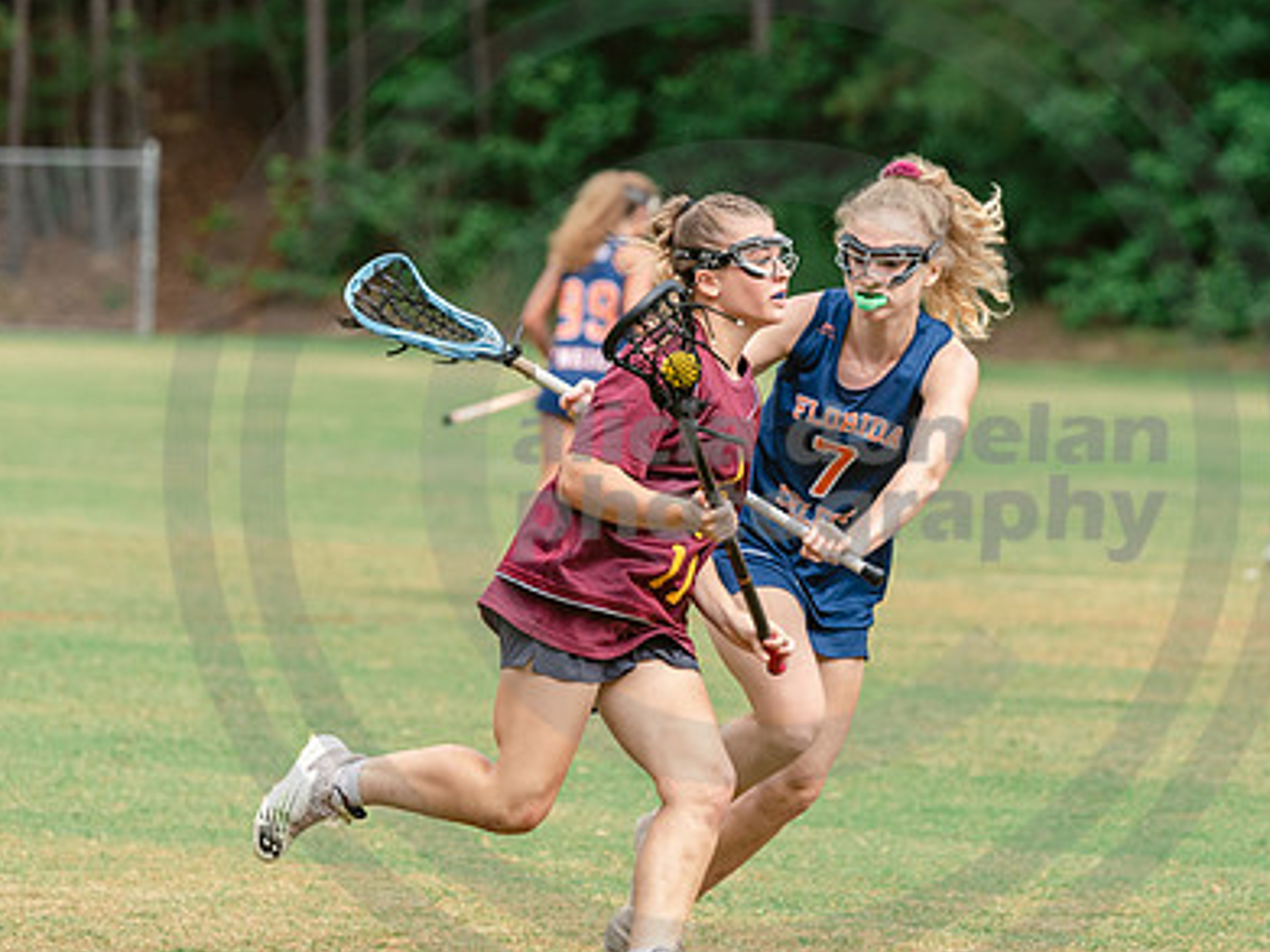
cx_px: 939
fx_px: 12360
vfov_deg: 4.4
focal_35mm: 337
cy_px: 444
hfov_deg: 5.9
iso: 250
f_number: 4
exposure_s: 1/1000
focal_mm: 170
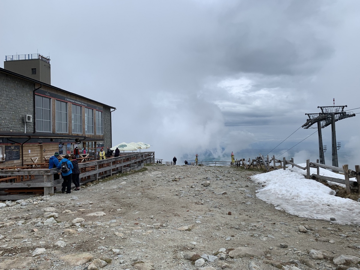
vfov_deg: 53.1
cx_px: 180
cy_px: 135
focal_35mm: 26
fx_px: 270
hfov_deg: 67.3
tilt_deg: +3.6
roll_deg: +1.1
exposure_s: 1/3185
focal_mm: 4.25
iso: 25
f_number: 1.8
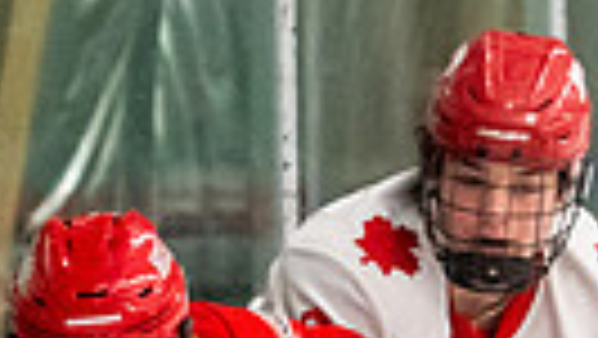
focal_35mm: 751
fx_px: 11915
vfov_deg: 1.6
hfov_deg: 2.9
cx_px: 178
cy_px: 817
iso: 4000
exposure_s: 1/800
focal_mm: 105
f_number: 2.8
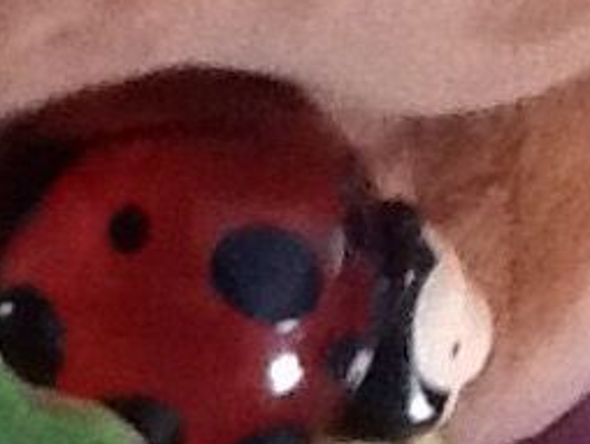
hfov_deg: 11.4
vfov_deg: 8.4
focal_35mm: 173
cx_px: 225
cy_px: 676
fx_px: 2951
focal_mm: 2.03
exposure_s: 1/17
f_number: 2.4
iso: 320
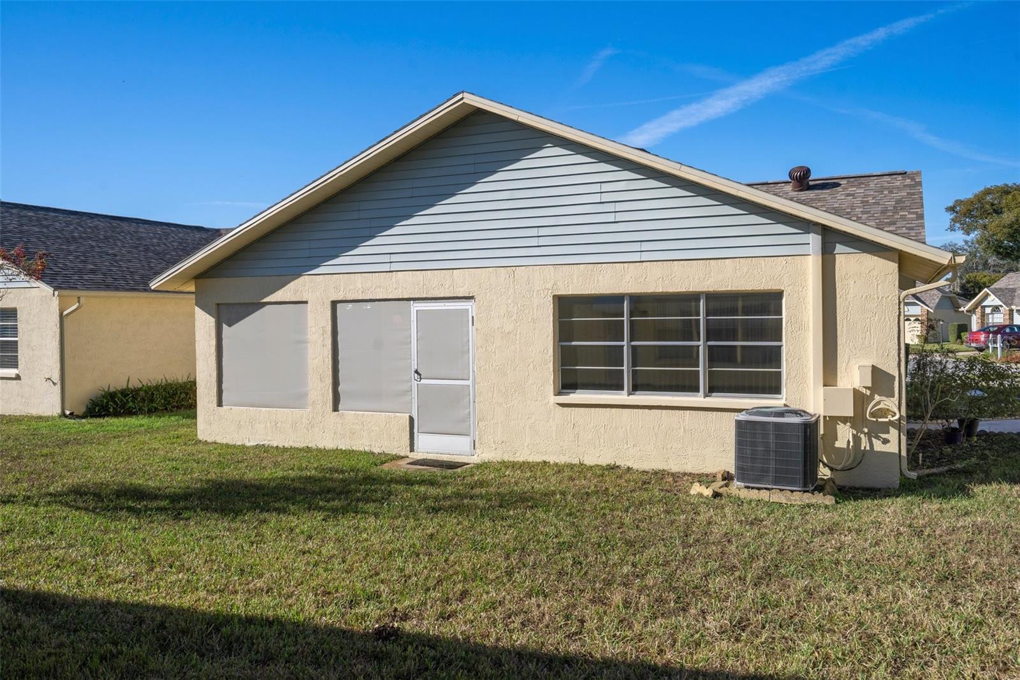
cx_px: 510
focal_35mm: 29
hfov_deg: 63.7
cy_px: 340
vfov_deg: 44.9
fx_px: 821
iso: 320
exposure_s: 1/320
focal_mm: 29
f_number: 8
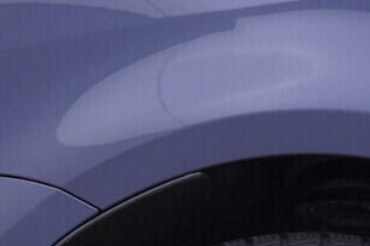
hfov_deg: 12.0
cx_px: 298
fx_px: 1746
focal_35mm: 170
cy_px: 515
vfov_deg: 7.7
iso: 125
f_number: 3.5
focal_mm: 24
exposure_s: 1/60
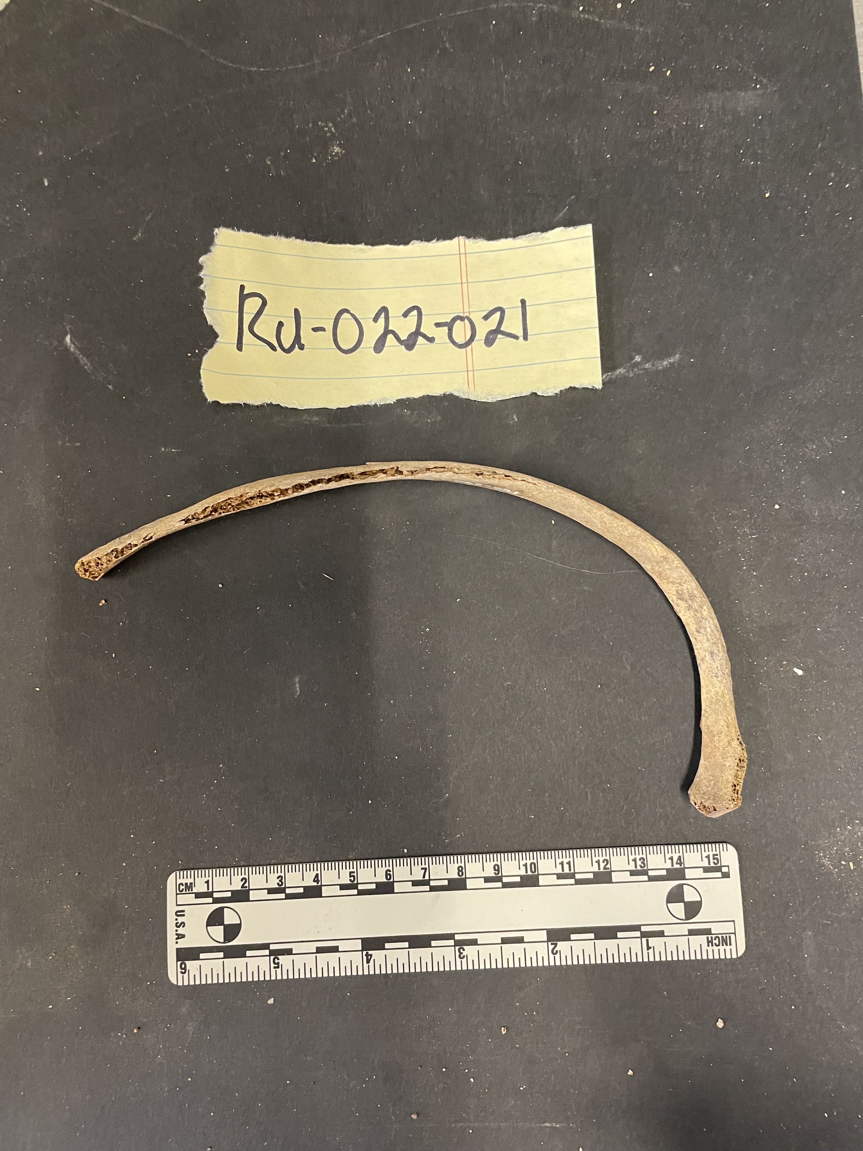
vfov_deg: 67.3
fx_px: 864
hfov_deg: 53.1
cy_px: 576
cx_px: 432
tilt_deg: -84.5
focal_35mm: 26
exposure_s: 1/40
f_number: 1.6
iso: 500
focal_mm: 4.2
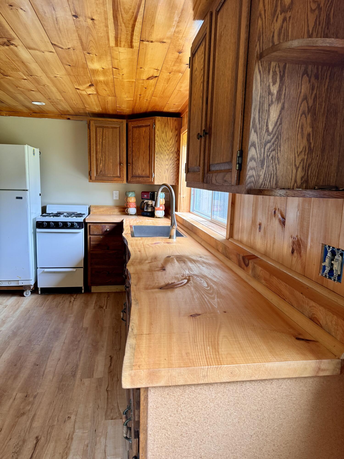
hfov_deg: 56.8
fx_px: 318
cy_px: 230
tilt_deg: -8.8
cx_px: 172
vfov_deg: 71.6
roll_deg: -0.7
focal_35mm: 24
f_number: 1.78
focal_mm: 6.76
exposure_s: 1/120
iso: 200
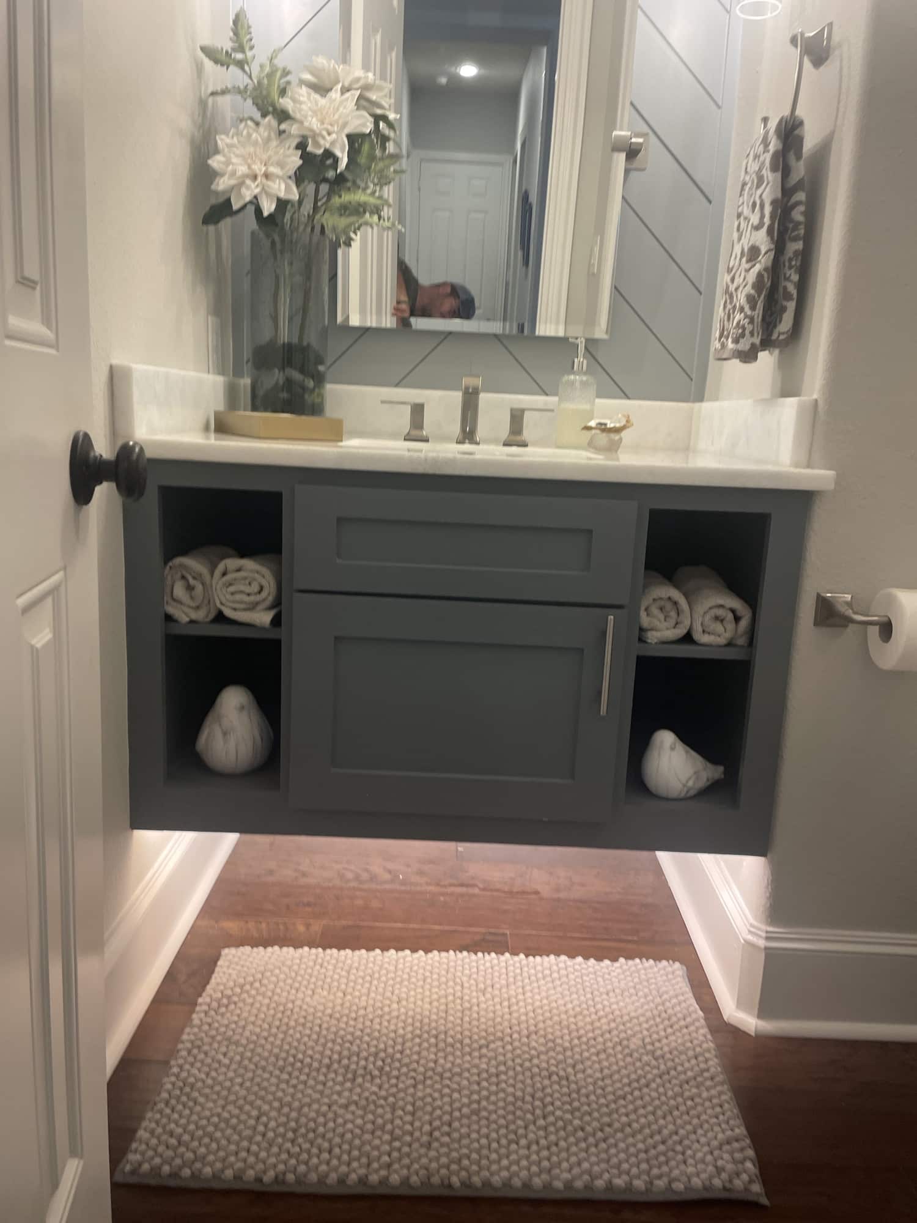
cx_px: 458
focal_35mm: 26
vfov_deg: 67.3
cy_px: 612
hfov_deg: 53.1
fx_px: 918
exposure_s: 1/60
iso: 125
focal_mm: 4.2
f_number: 1.6
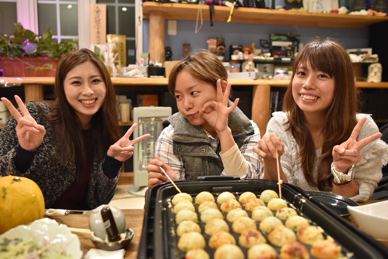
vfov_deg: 46.4
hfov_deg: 65.5
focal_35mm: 28
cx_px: 194
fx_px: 302
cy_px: 130
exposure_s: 1/250
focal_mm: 28
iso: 3200
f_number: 3.5
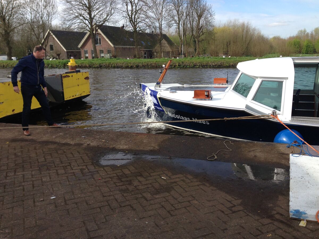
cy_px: 120
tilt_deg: -15.9
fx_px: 304
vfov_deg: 42.9
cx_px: 160
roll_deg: +2.0
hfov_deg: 55.4
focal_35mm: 33
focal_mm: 4.12
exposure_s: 1/985
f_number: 2.4
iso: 50
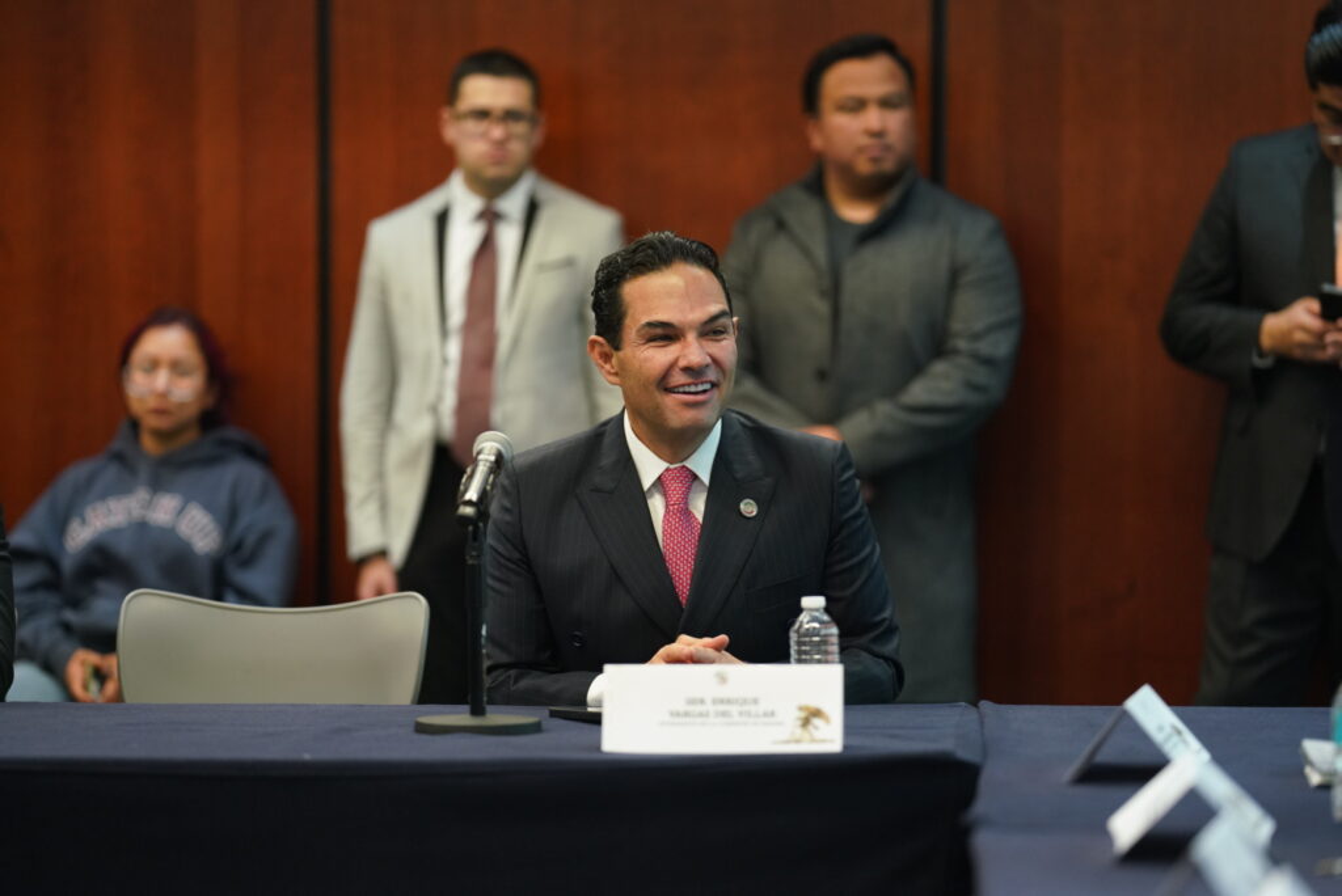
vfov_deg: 10.2
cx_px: 671
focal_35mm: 135
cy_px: 448
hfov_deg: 15.2
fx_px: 5035
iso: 2000
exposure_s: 1/400
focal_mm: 135
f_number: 1.8
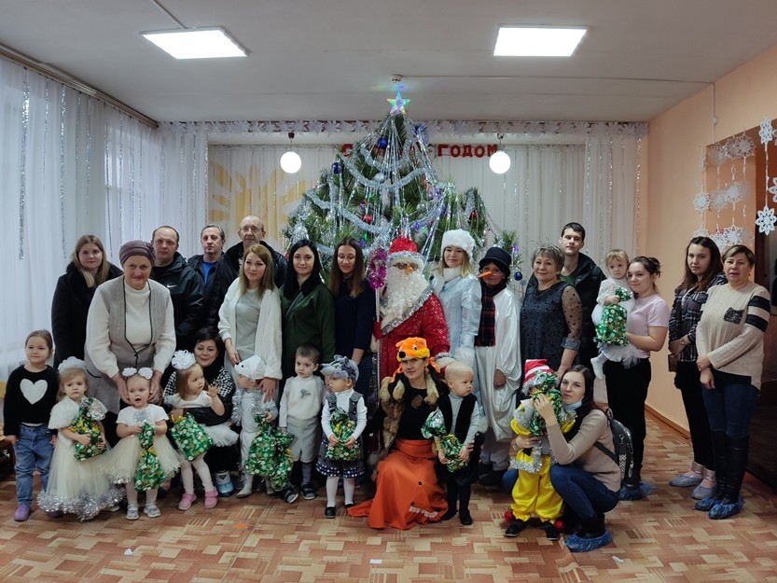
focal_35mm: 25
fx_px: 561
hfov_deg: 69.4
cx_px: 388
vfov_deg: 54.9
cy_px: 292
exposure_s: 1/33
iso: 94
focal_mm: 4.71
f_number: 1.79
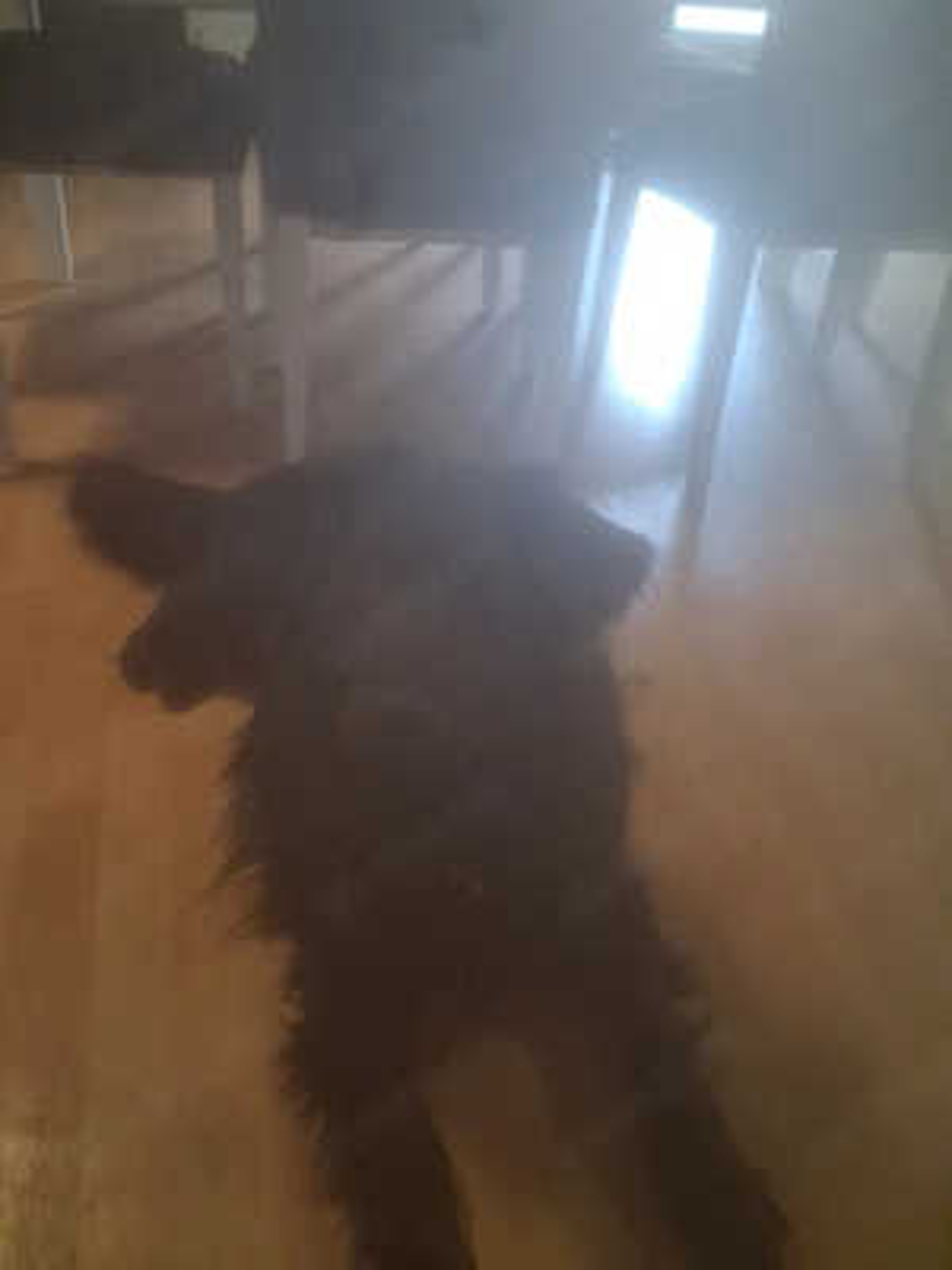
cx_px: 476
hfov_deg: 51.4
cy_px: 635
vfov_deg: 65.3
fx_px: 990
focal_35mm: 27
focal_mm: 4
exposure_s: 1/50
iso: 400
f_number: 1.8
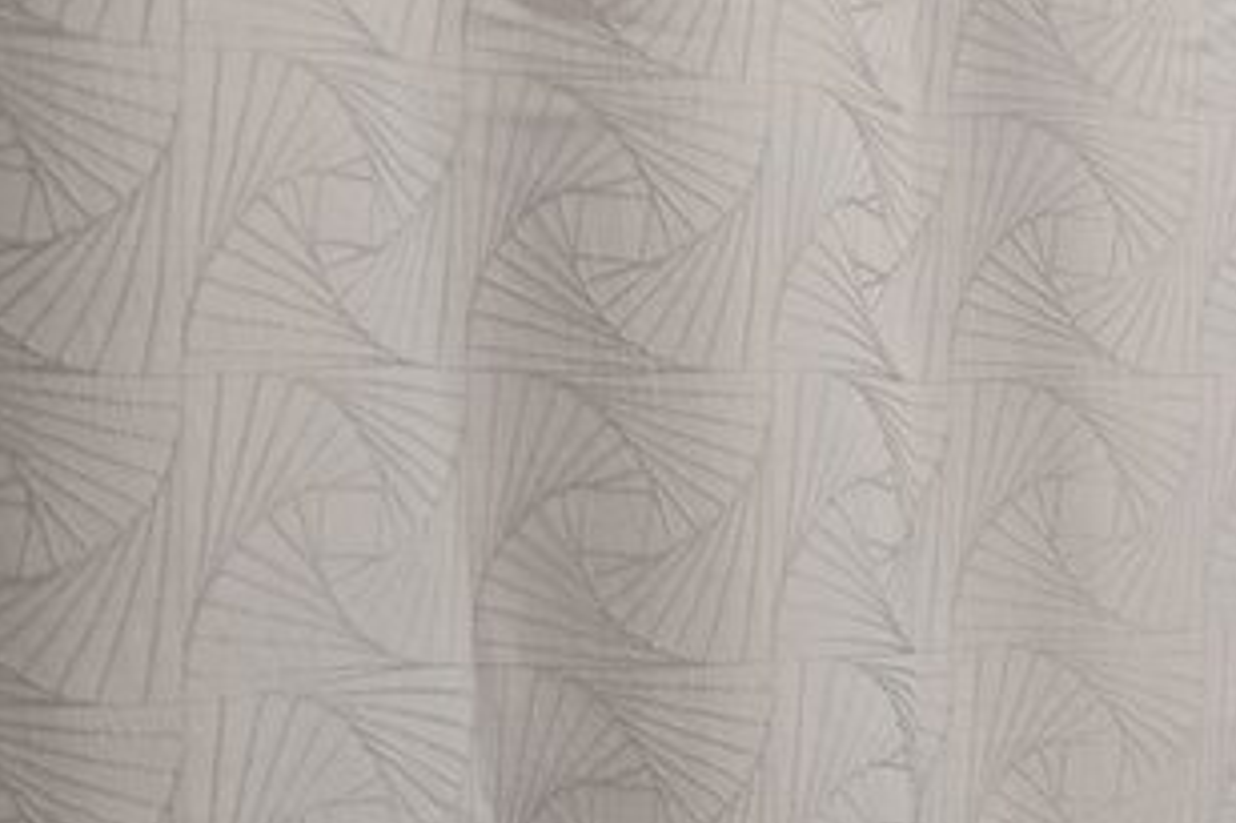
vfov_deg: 17.2
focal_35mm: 79
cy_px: 261
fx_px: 2711
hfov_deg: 16.0
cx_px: 2785
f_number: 7.1
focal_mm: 15
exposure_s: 1/15
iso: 400
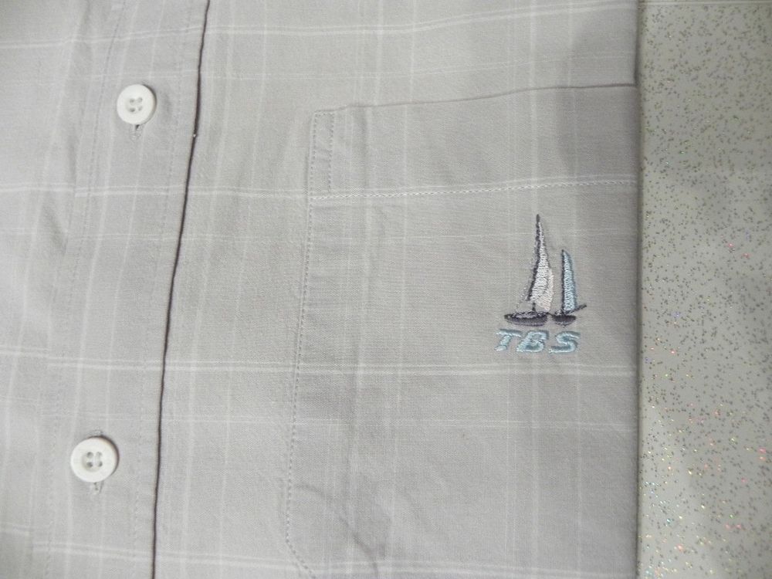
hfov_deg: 67.3
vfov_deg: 53.1
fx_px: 580
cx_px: 386
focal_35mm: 26
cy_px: 290
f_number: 2.8
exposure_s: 1/18.8
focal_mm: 4.6
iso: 400
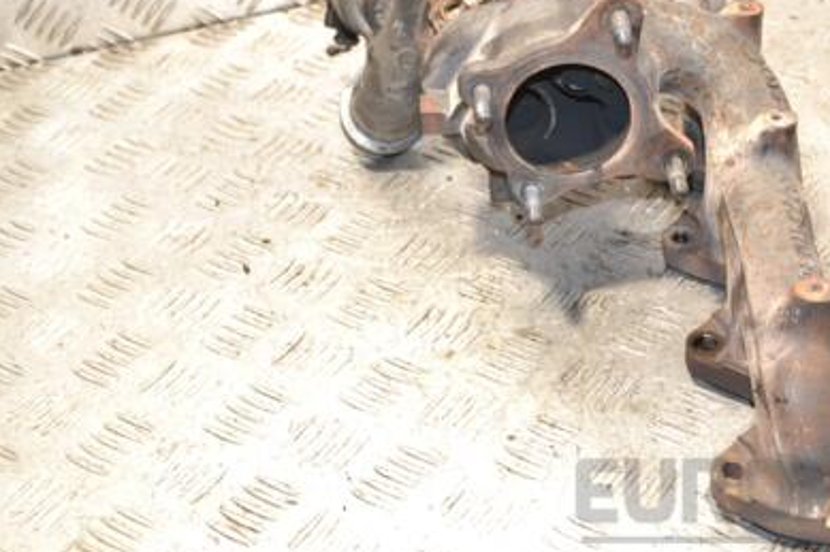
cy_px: 207
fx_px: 1705
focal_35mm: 74
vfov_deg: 18.4
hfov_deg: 27.2
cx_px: 536
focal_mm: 32
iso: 800
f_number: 5
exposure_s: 1/60
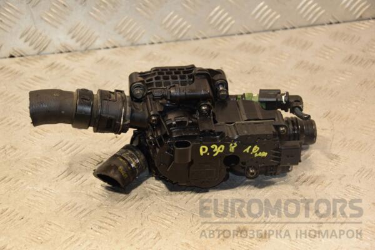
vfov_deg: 13.8
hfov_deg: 20.6
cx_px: 188
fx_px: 1031
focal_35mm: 99
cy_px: 125
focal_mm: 66
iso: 800
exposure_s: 1/160
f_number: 5.3
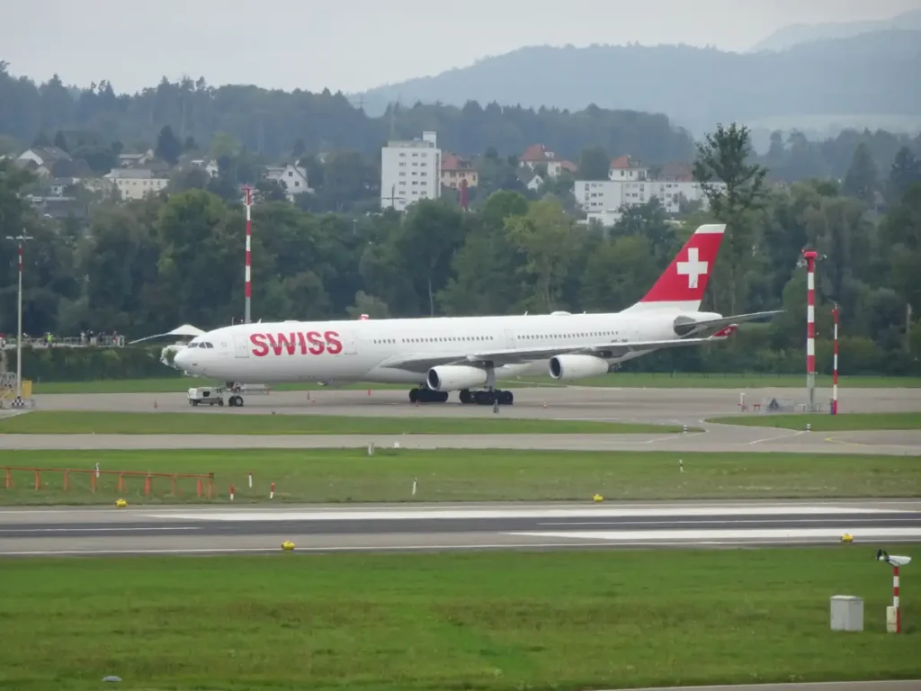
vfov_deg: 5.0
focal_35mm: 300
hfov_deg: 6.6
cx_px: 460
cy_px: 346
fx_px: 7982
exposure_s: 1/250
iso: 100
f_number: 6.3
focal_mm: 51.19
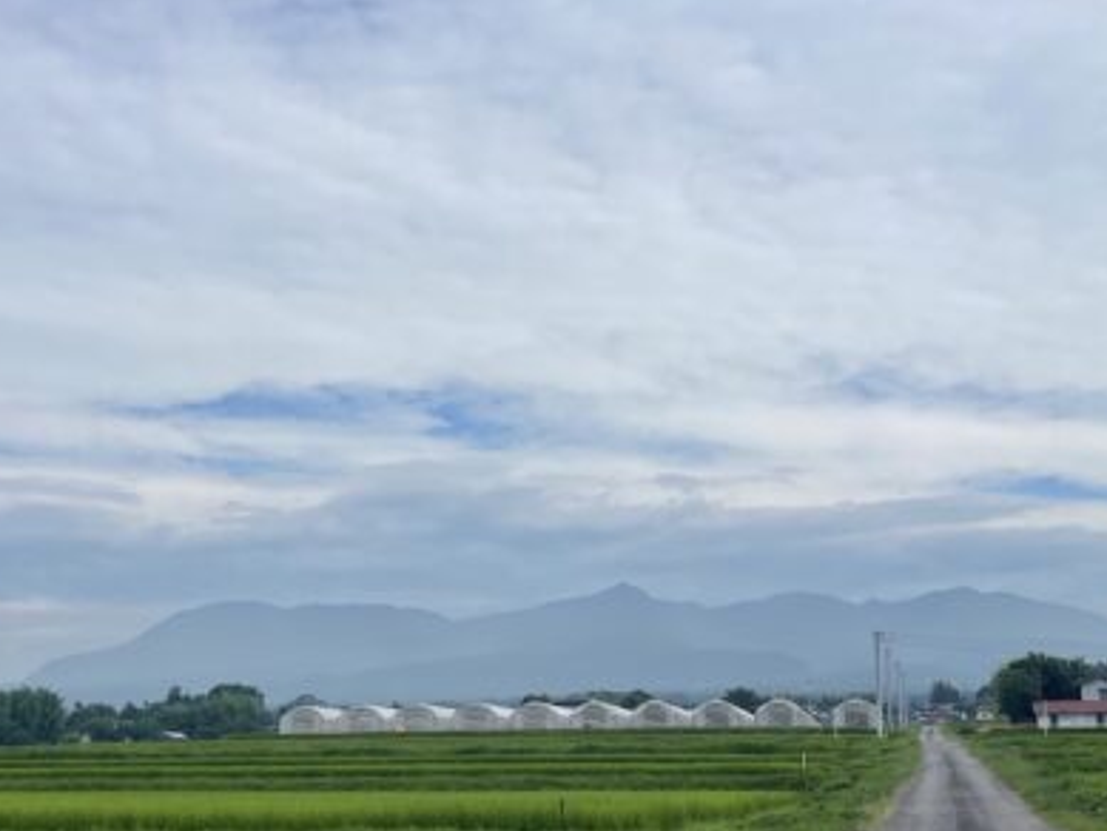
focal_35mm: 45
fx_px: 1440
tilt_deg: +9.2
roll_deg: -0.6
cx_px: 632
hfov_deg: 42.0
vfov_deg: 32.1
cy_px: 514
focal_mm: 5.1
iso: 32
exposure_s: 1/7937
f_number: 1.6
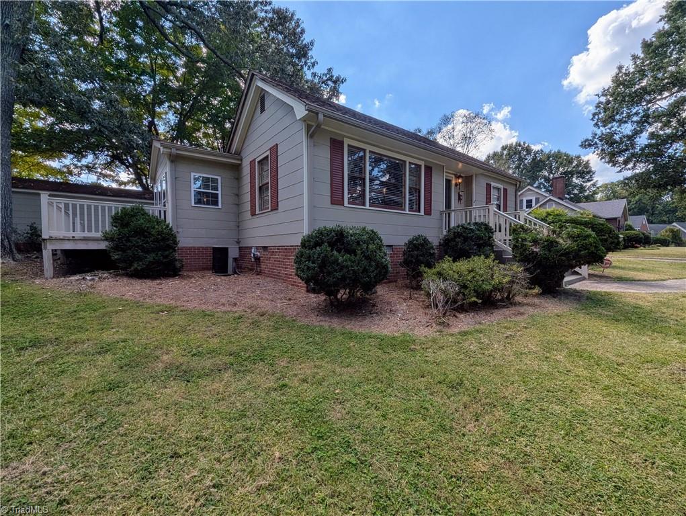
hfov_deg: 106.1
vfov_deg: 90.0
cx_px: 343
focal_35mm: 13
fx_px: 258
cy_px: 258
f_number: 2.2
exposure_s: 1/1497
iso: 36
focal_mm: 1.95
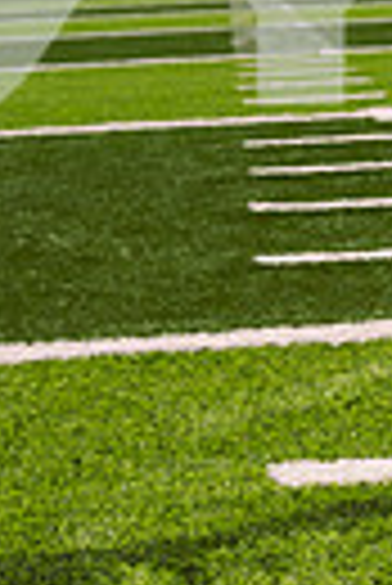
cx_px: 419
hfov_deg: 10.6
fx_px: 2085
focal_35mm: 128
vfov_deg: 14.7
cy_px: -346
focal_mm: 37
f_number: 5.6
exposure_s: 1/250
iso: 50
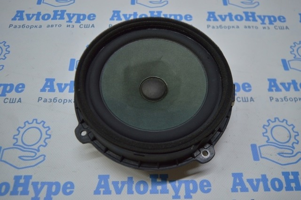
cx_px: 150
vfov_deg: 43.5
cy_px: 100
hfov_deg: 62.0
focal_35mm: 30
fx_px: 251
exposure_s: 1/160
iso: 400
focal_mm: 20
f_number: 3.5
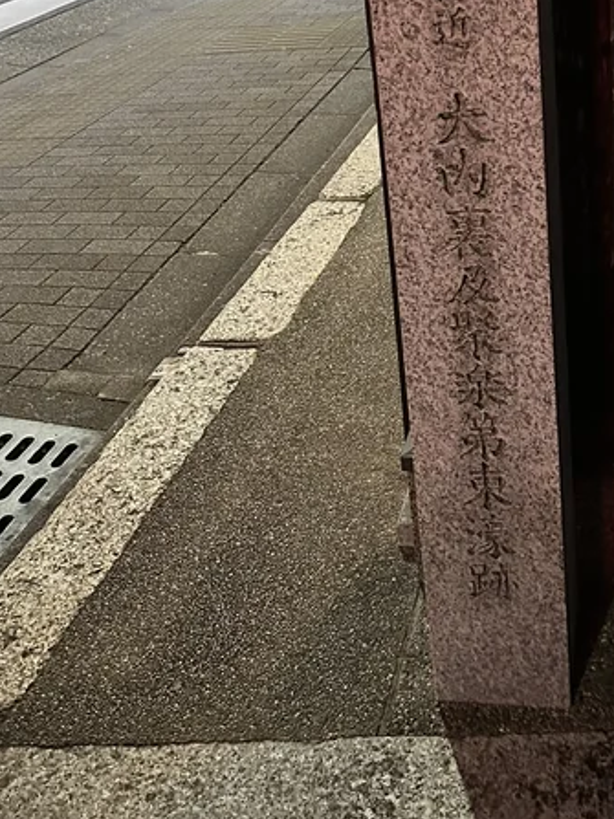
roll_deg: +2.8
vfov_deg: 41.1
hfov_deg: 32.4
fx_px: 1017
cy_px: 112
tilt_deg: -18.5
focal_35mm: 43
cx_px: 517
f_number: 1.78
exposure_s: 1/30
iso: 1600
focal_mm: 6.86
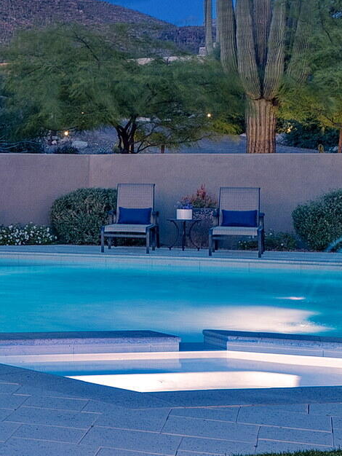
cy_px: 162
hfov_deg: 13.6
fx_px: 1132
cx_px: -414
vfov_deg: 22.7
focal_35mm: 86
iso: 200
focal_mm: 20
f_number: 7.1
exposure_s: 2
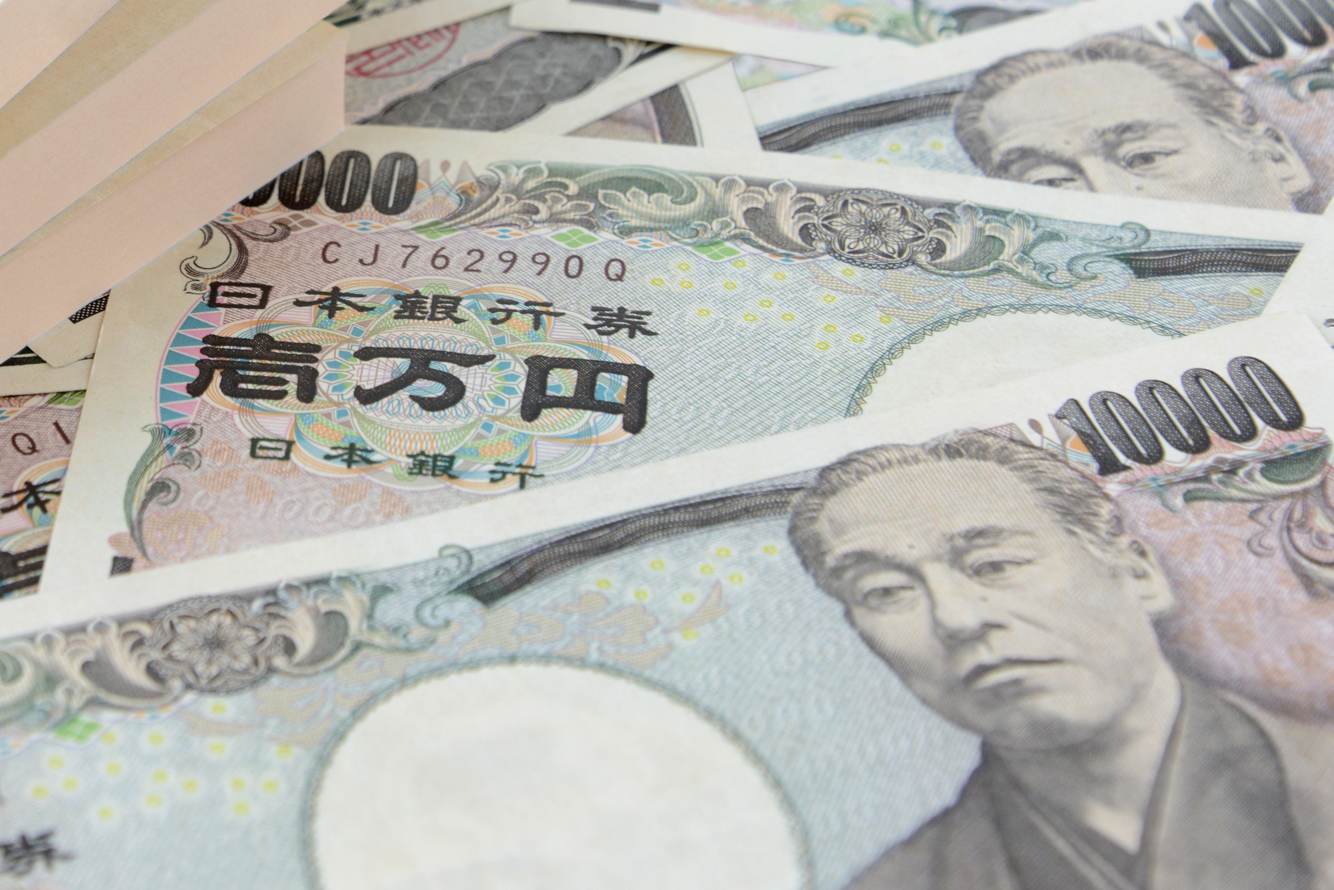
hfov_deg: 12.1
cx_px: 123
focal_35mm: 169
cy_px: 87
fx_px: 6264
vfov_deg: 8.1
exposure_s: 1/60
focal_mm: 90
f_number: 8
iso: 640
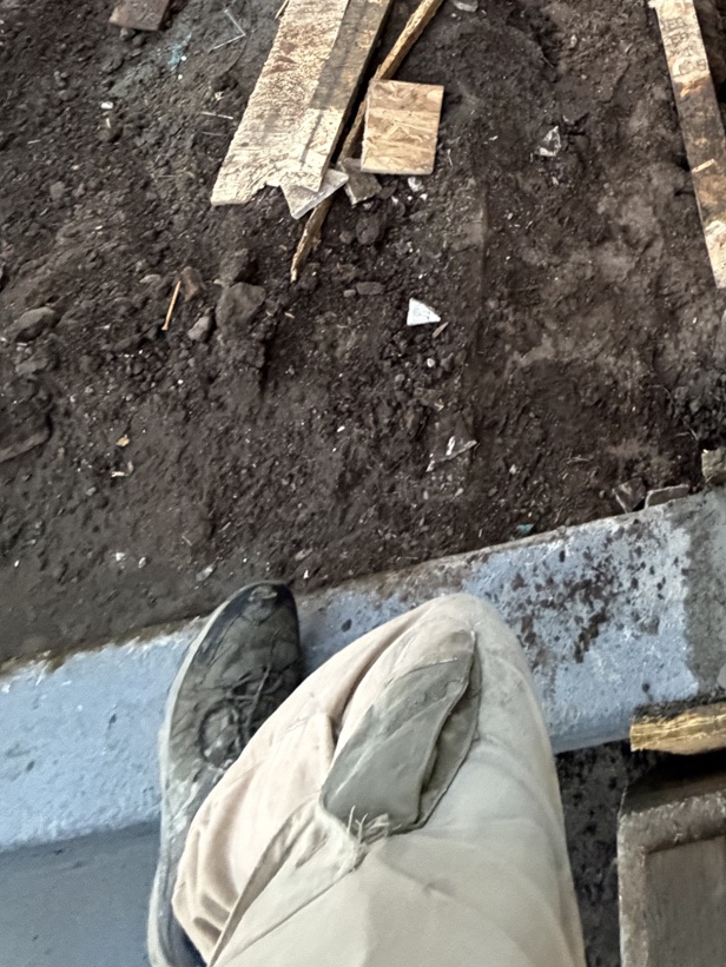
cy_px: 12
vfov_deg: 49.5
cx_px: 757
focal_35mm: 30
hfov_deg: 40.0
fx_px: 839
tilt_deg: -45.7
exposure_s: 1/60
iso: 800
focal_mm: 2.22
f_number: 2.2
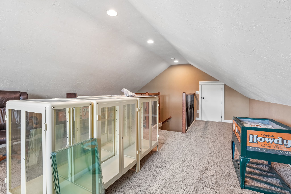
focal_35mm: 16
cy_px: 97
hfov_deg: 96.7
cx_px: 146
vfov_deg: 73.7
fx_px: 129
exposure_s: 1/6
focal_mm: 16
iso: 400
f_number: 8
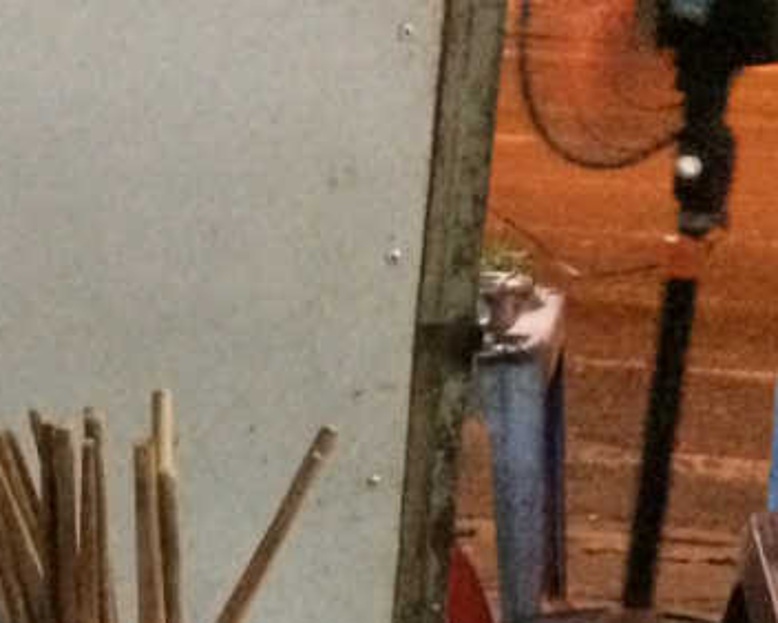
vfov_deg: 11.7
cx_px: -201
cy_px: 1208
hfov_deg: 15.5
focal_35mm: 119
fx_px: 2742
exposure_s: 1/17
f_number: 2.2
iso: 640
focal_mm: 4.2
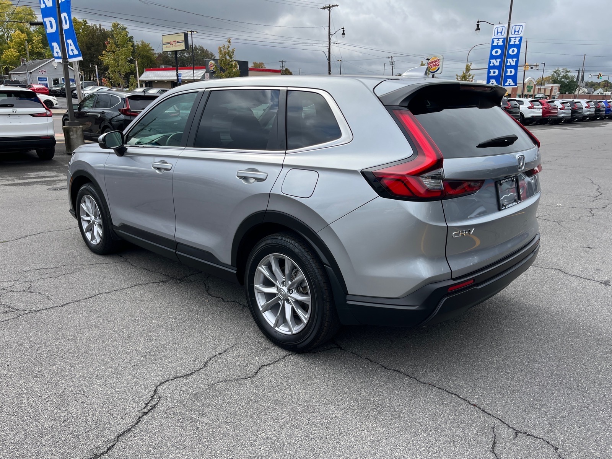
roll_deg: -1.3
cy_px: 230
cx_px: 306
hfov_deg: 67.3
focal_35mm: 26
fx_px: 460
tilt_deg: -15.5
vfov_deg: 53.1
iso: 50
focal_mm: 5.1
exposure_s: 1/1695
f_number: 1.6
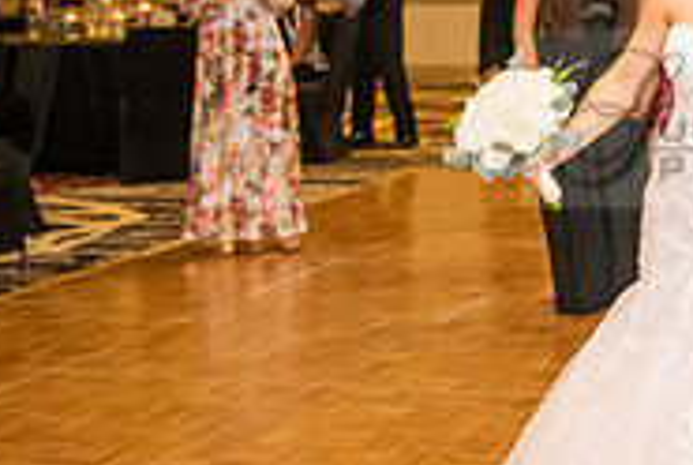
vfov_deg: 14.1
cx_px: 847
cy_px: 118
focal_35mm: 97
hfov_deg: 19.7
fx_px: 1870
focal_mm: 31
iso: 1600
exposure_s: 1/250
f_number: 2.8
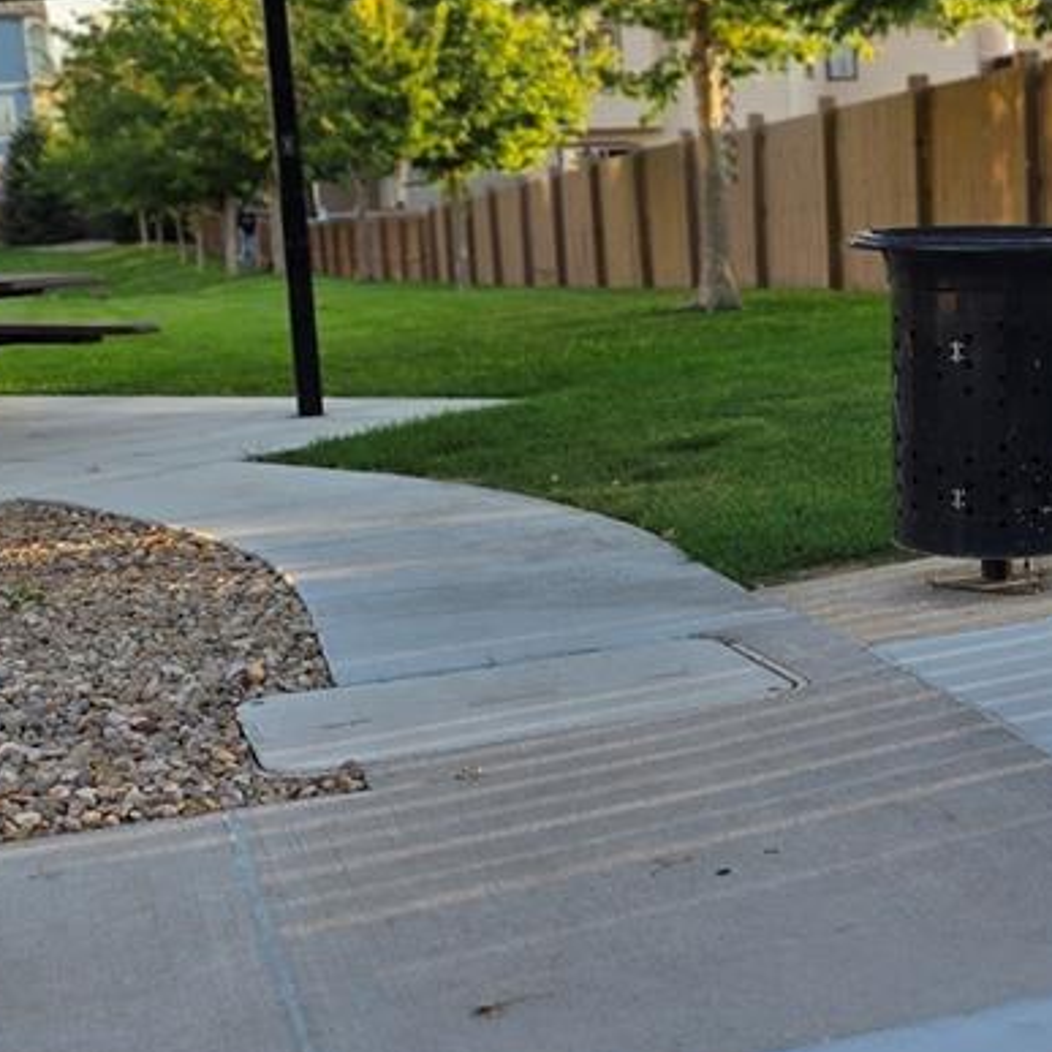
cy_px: 549
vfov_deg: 27.3
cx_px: 1009
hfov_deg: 26.1
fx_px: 2166
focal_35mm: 63
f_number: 1.7
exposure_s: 1/359
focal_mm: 6.3
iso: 25
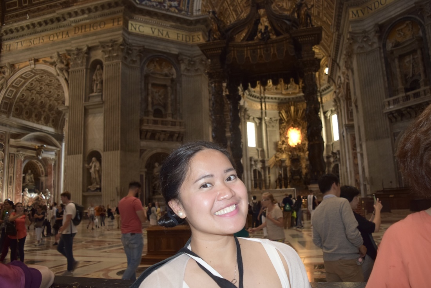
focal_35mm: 27
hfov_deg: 67.4
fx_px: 323
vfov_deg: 47.9
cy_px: 144
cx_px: 216
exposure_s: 1/60
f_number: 4
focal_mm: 18
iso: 800
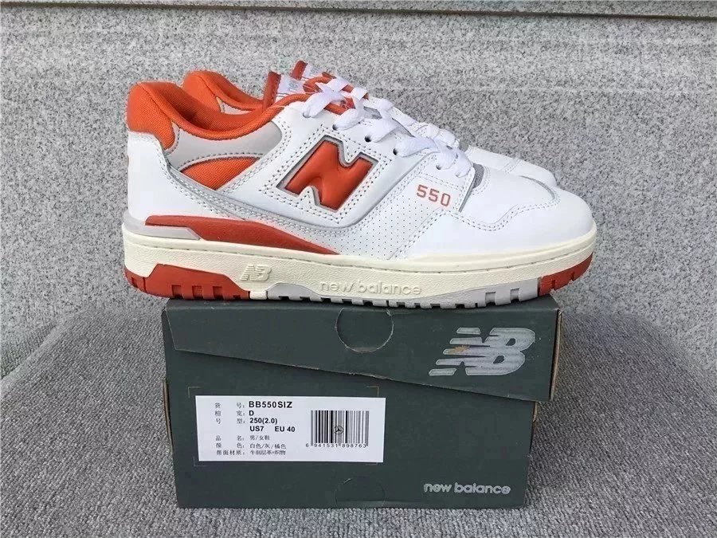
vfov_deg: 45.4
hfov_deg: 58.4
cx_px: 358
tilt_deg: -18.5
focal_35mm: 31
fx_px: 642
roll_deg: -0.6
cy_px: 269
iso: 25
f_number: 2.4
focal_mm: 3.3
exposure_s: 1/397
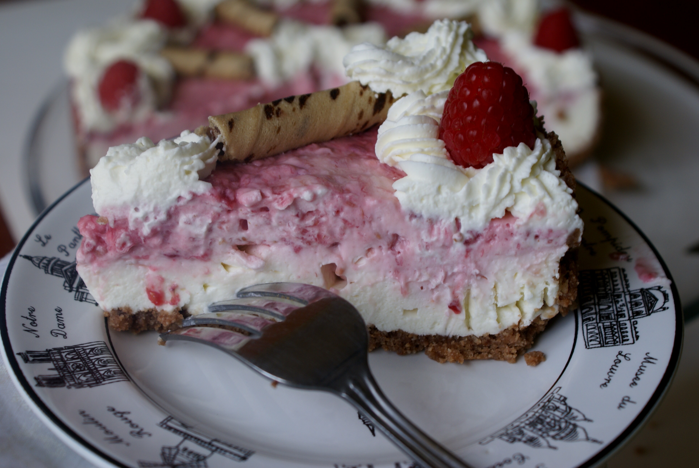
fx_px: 1166
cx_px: 350
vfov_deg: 22.7
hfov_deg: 33.4
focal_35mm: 60
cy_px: 234
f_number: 5.6
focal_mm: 40
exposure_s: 1/100
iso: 100
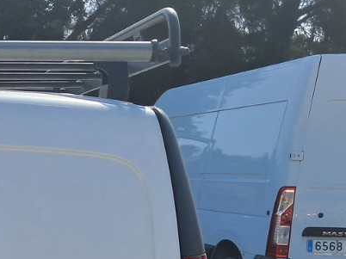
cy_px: 338
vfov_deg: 16.2
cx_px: -120
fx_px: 859
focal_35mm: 86
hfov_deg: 20.5
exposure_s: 1/812
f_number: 1.8
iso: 50
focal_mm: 4
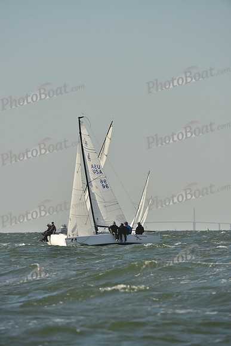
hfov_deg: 3.9
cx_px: 116
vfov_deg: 5.9
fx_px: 3366
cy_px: 173
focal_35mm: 350
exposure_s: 1/1250
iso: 280
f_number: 8
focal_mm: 350
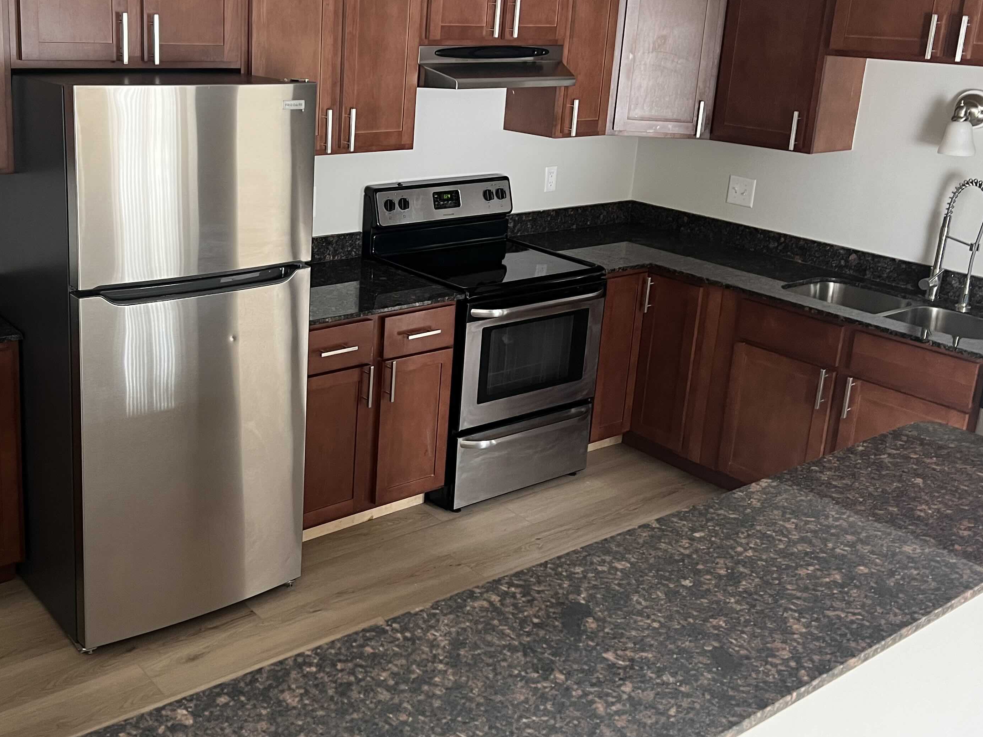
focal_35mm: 38
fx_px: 1079
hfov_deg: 48.2
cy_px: 269
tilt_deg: -14.5
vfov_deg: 37.5
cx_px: 330
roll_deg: -1.8
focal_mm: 5.7
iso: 200
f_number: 1.5
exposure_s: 1/60
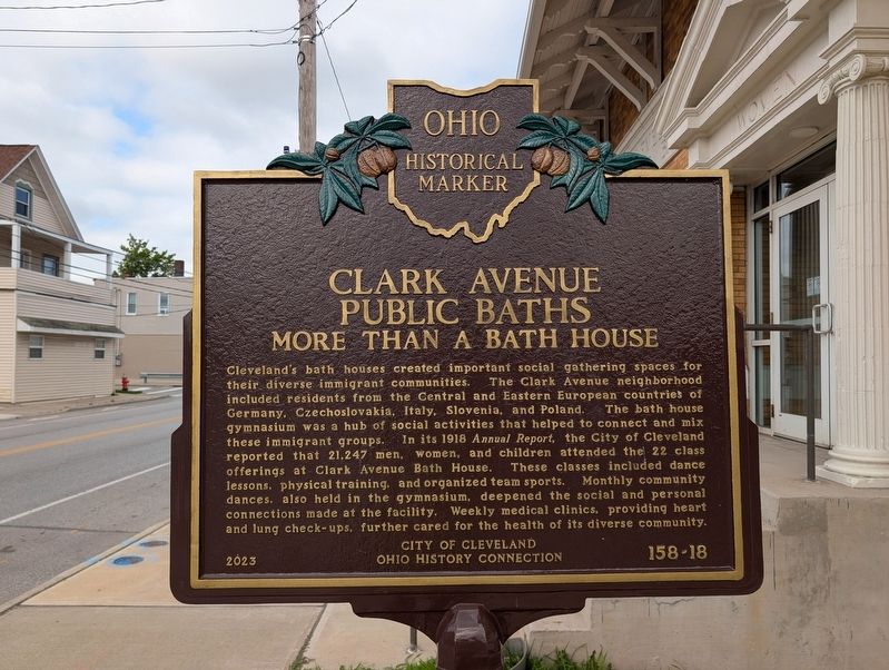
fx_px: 617
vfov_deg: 57.0
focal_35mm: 24
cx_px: 444
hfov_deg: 71.5
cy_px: 335
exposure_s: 1/709
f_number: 1.68
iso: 23
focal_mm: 6.9
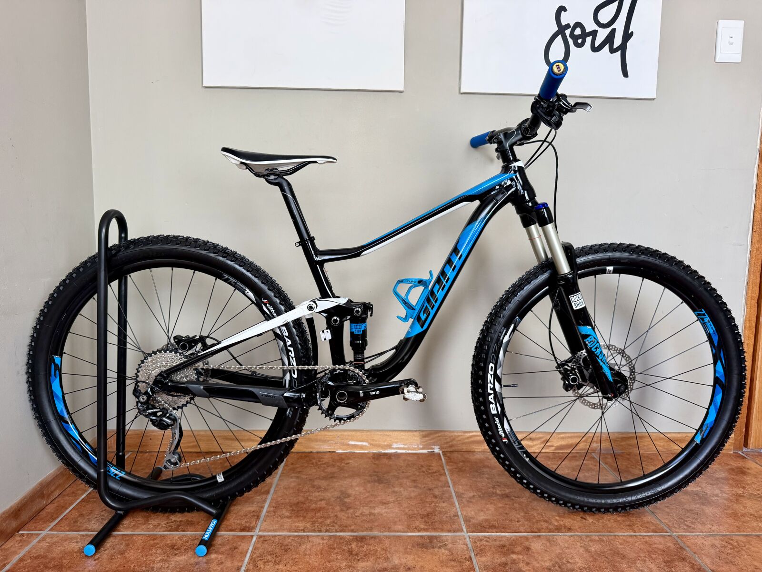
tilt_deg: -6.2
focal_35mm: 24
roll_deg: -0.7
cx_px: 381
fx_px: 528
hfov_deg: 71.6
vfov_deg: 56.8
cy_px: 286
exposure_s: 1/60
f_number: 1.78
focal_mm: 6.76
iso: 250
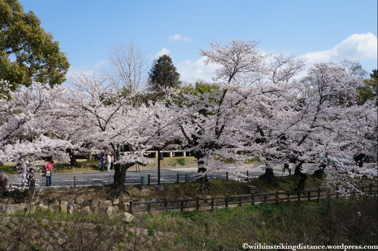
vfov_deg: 36.8
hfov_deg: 53.2
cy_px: 126
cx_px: 189
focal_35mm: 36
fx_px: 378
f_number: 13
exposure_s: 1/250
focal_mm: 24
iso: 200
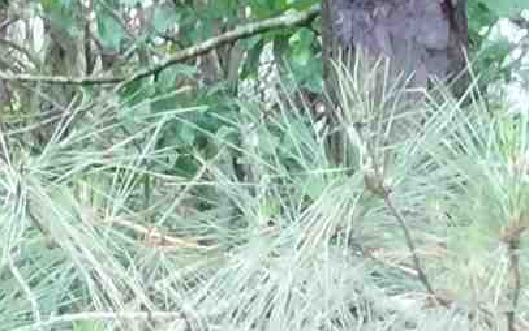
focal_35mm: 289
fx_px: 4168
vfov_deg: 4.2
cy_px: 1311
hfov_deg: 7.0
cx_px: -554
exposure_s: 1/30
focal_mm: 6.3
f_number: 3.5
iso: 320
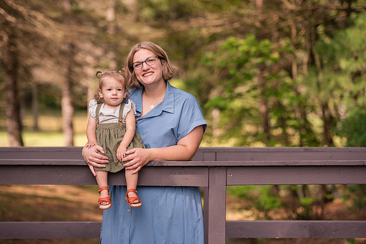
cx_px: 183
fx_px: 1244
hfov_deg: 16.7
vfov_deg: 11.2
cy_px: 122
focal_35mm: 122
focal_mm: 120
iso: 400
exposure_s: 1/1250
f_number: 3.2
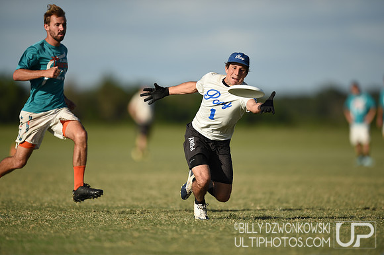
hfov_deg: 5.2
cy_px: 128
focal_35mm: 400
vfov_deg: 3.4
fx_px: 4264
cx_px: 192
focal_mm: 400
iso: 125
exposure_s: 1/3200
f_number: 2.8
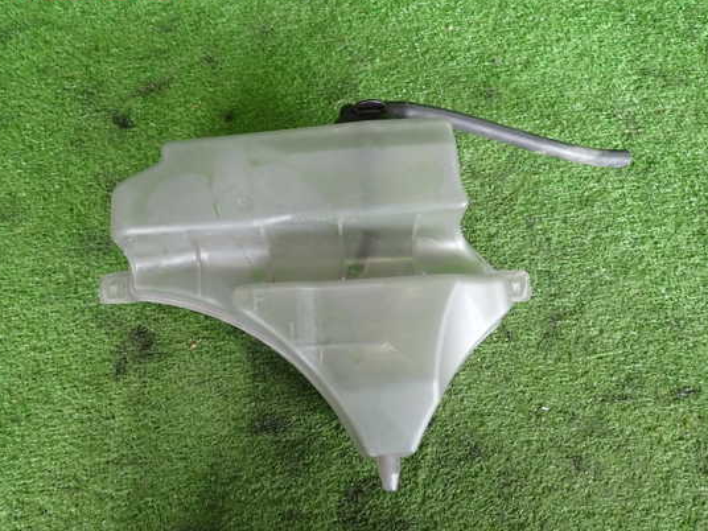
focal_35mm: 28
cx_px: 333
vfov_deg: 49.7
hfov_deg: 63.4
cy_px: 268
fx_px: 573
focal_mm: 4.5
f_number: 2
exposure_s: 1/80
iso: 200
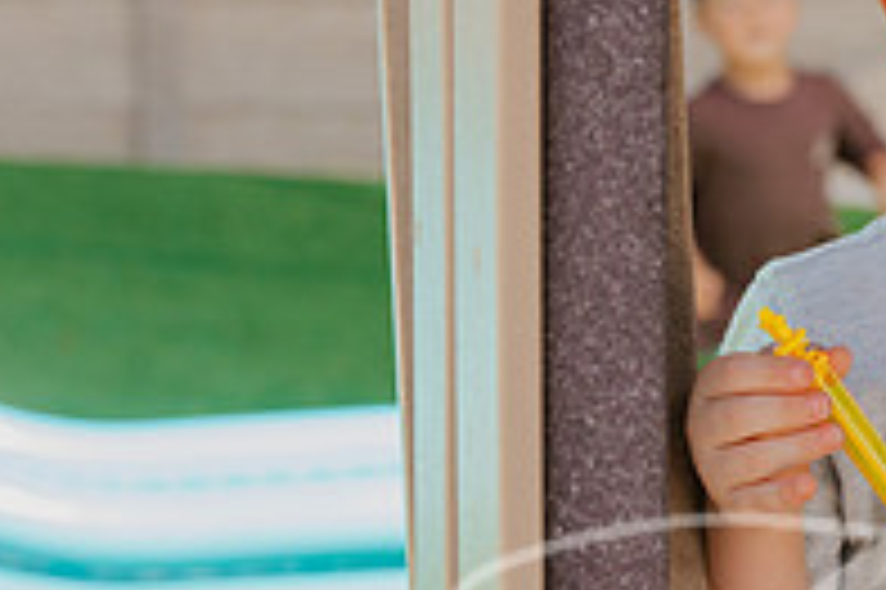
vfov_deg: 8.8
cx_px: 886
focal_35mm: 156
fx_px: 3836
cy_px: 182
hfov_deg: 13.0
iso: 560
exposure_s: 1/800
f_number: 5
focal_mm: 53
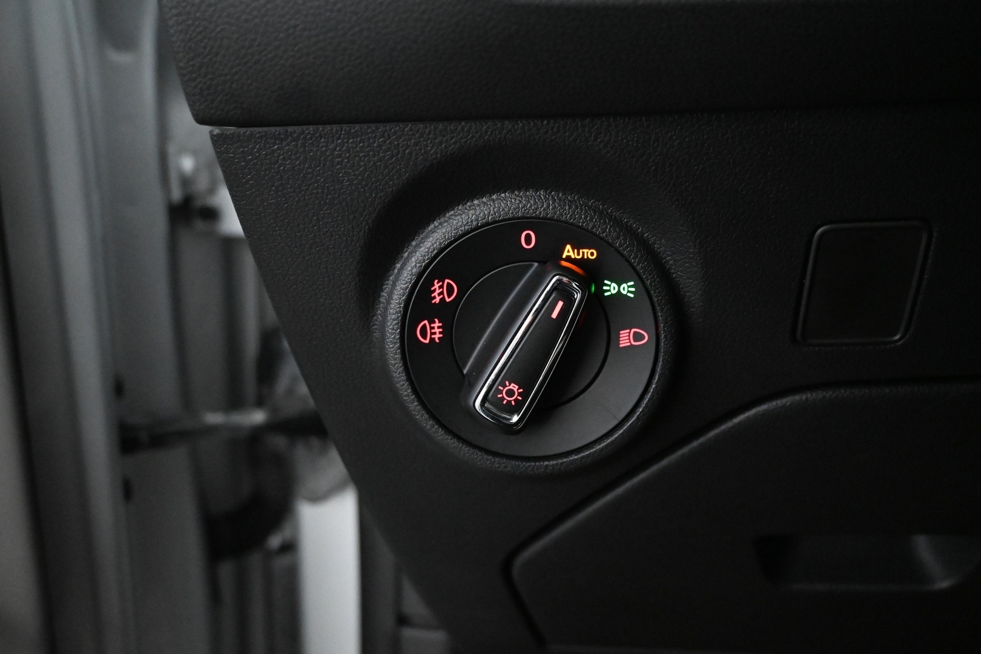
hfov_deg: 55.1
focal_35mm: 34
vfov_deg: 38.4
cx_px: 490
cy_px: 327
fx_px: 940
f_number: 4.2
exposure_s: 1/40
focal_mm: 23
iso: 8000
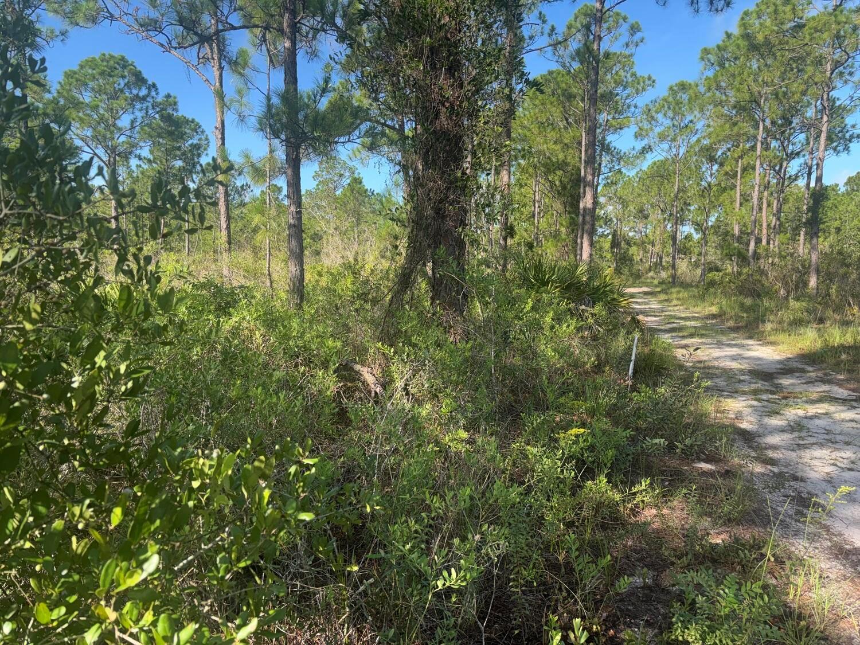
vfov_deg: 53.1
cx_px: 430
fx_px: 646
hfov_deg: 67.3
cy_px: 322
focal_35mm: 26
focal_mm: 5.96
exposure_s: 1/758
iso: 50
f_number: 1.6
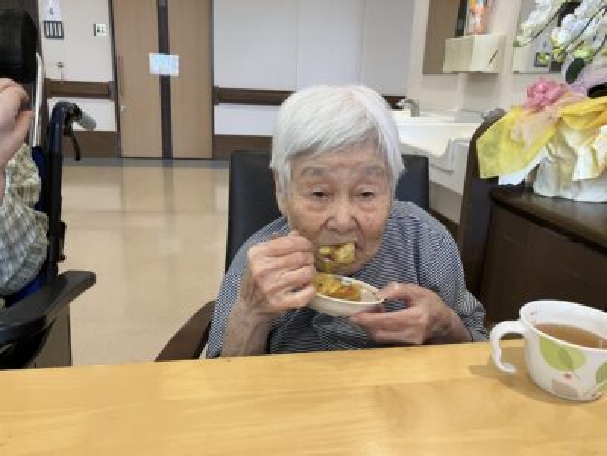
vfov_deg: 49.7
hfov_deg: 63.4
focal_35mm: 28
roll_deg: -2.4
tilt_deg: -16.4
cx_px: 304
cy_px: 228
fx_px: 491
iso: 100
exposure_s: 1/60
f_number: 1.8
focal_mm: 3.99
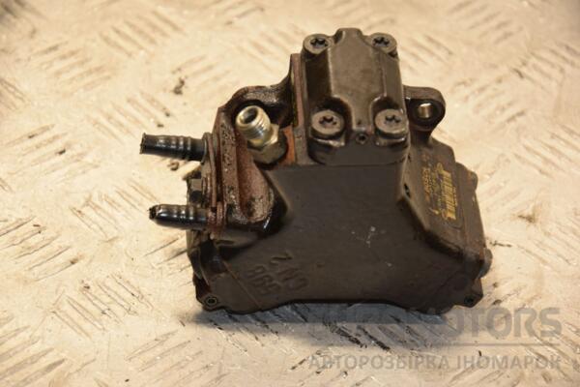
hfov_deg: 13.0
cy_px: 194
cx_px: 290
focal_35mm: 158
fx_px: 2537
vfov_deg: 8.7
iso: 800
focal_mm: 105
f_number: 5.6
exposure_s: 1/160
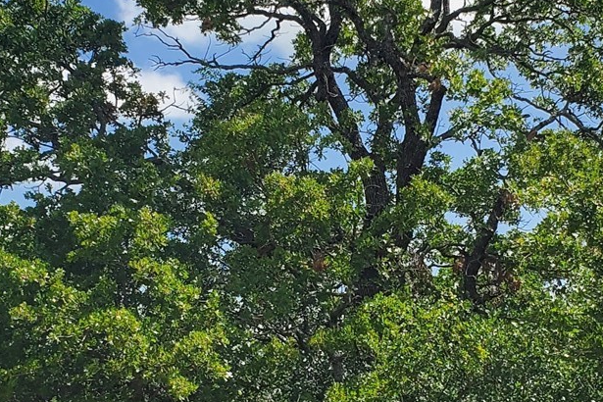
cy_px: 146
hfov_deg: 22.6
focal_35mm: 90
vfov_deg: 15.2
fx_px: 1507
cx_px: 367
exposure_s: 1/1657
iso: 50
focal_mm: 4.3
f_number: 2.4
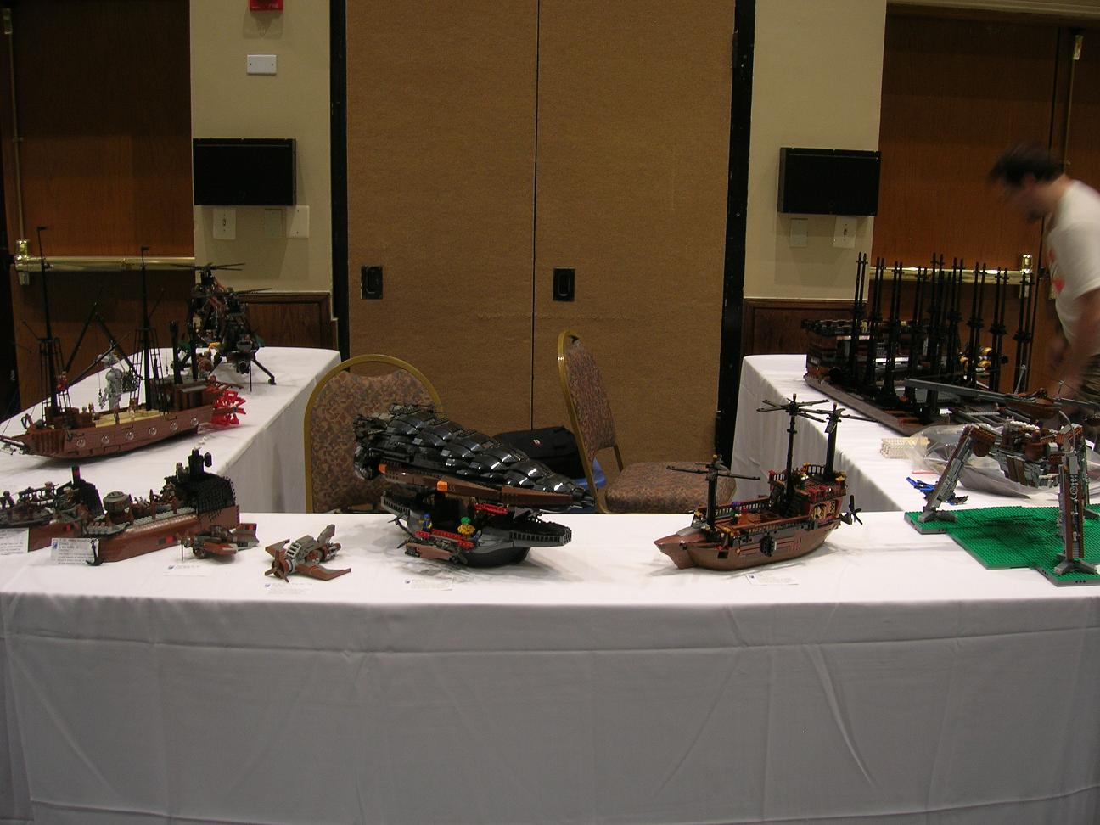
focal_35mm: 34
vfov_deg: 41.8
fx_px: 1080
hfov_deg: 54.0
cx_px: 550
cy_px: 412
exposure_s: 1/10.5
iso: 50
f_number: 2.9
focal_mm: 5.7
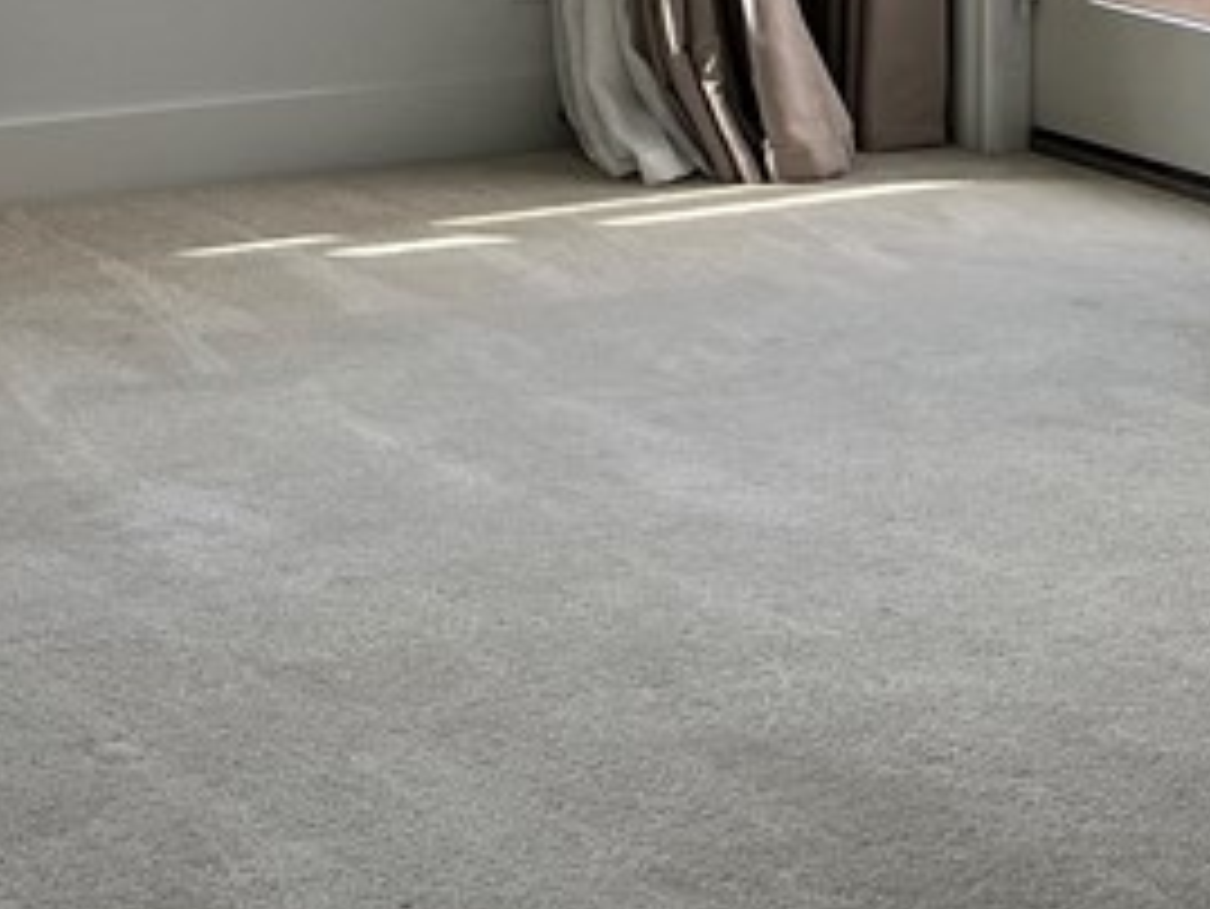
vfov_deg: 13.9
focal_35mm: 99
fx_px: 3462
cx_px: -49
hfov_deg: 19.2
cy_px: -536
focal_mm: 5.7
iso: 50
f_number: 1.5
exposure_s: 1/769
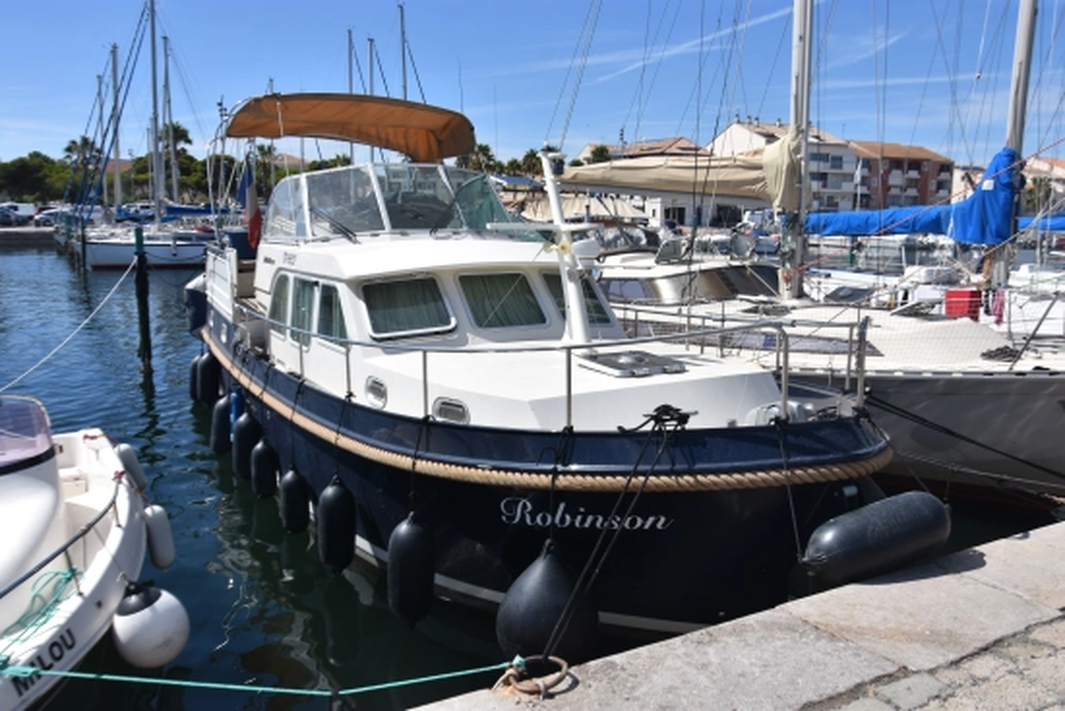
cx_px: 532
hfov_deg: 59.5
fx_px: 932
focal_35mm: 32
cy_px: 356
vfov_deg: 41.7
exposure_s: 1/500
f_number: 8
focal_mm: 21
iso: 140
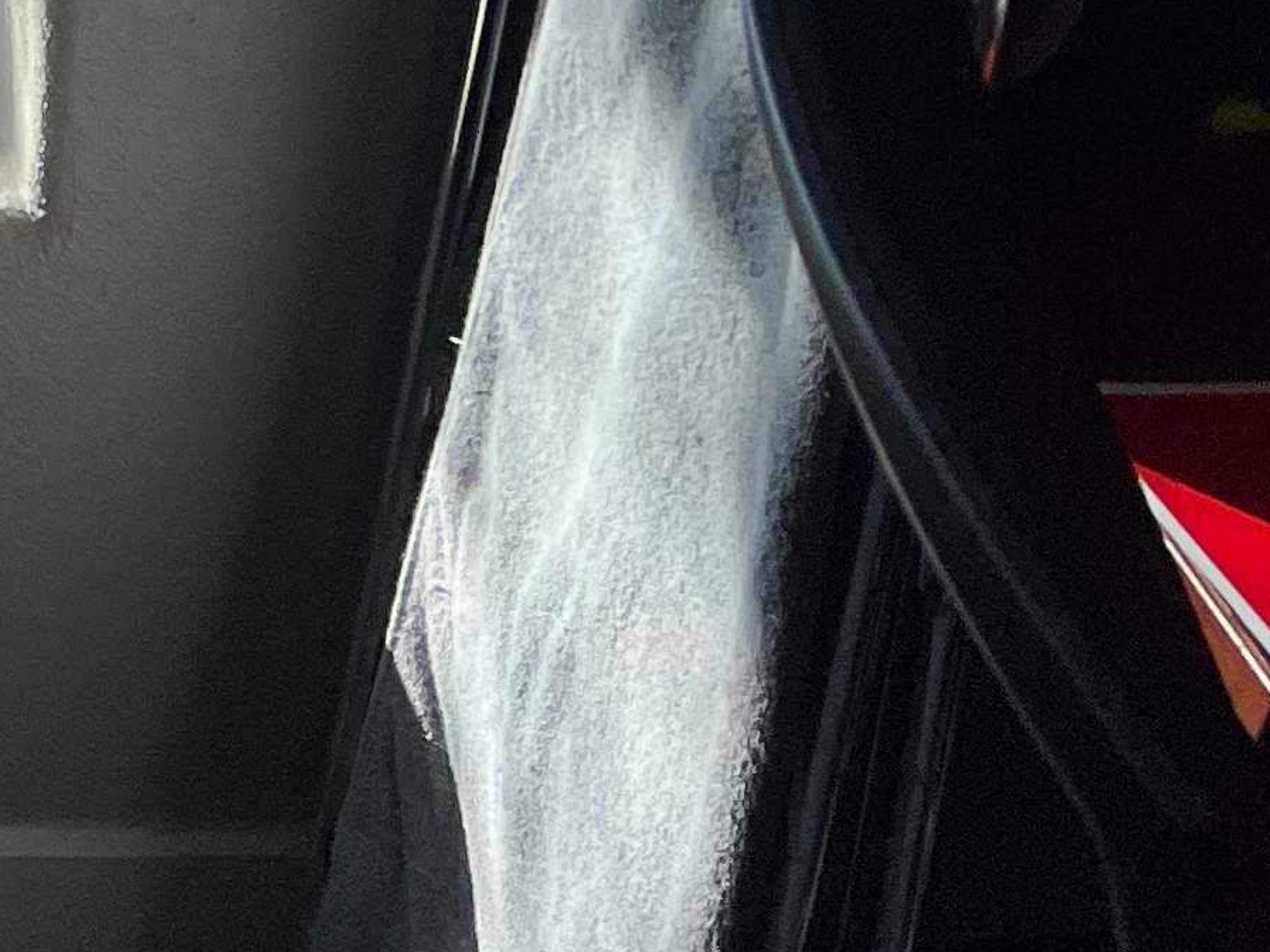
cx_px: -867
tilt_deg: -6.2
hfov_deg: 15.0
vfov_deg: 9.8
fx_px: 4293
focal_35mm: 117
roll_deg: -1.1
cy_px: -1843
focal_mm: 5.7
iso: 50
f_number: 1.5
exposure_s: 1/533
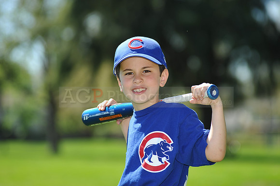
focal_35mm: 180
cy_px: 93
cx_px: 140
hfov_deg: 11.4
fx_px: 1399
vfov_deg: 7.6
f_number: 4.5
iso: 200
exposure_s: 1/800
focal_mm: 180
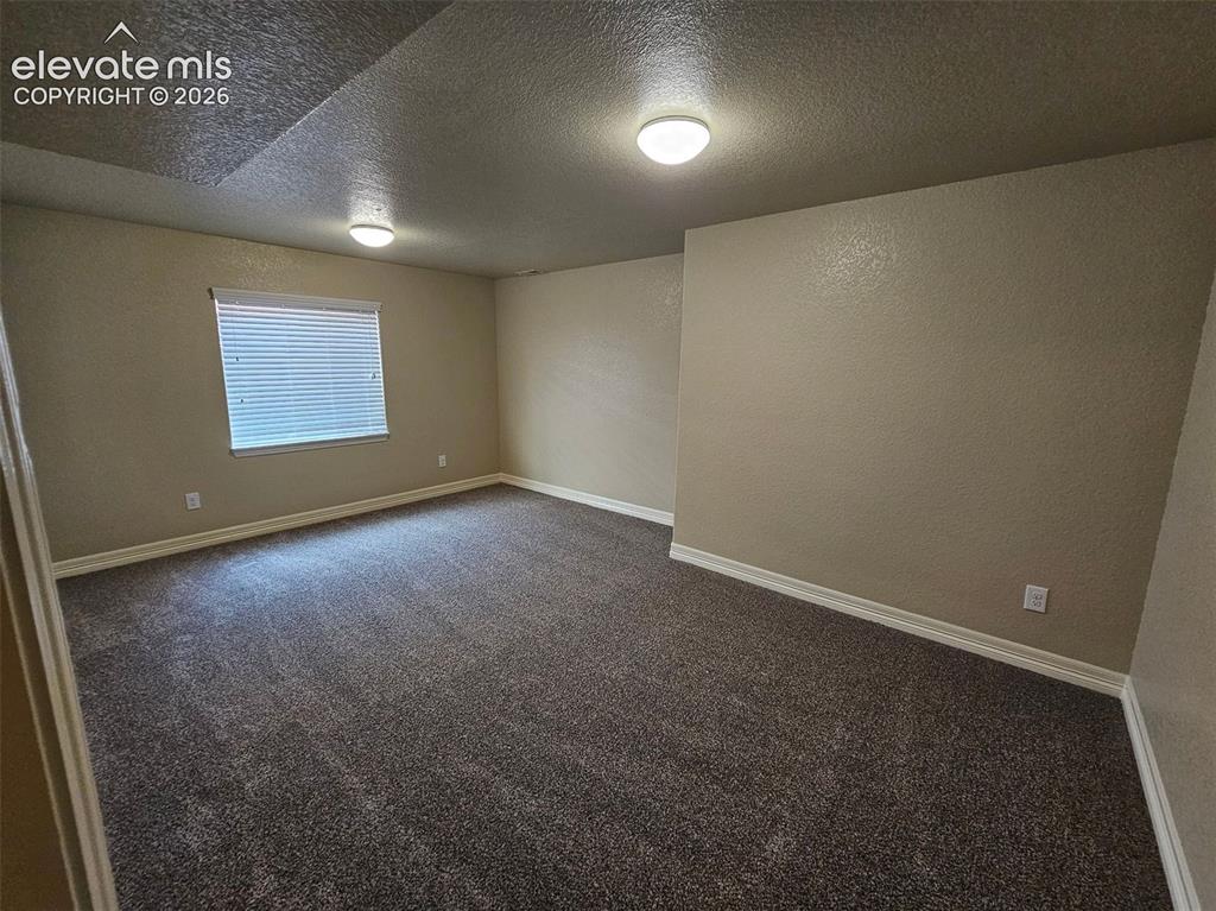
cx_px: 608
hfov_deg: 106.2
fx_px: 456
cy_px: 456
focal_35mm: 13
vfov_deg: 89.9
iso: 200
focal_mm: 2.2
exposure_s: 1/60
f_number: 2.2
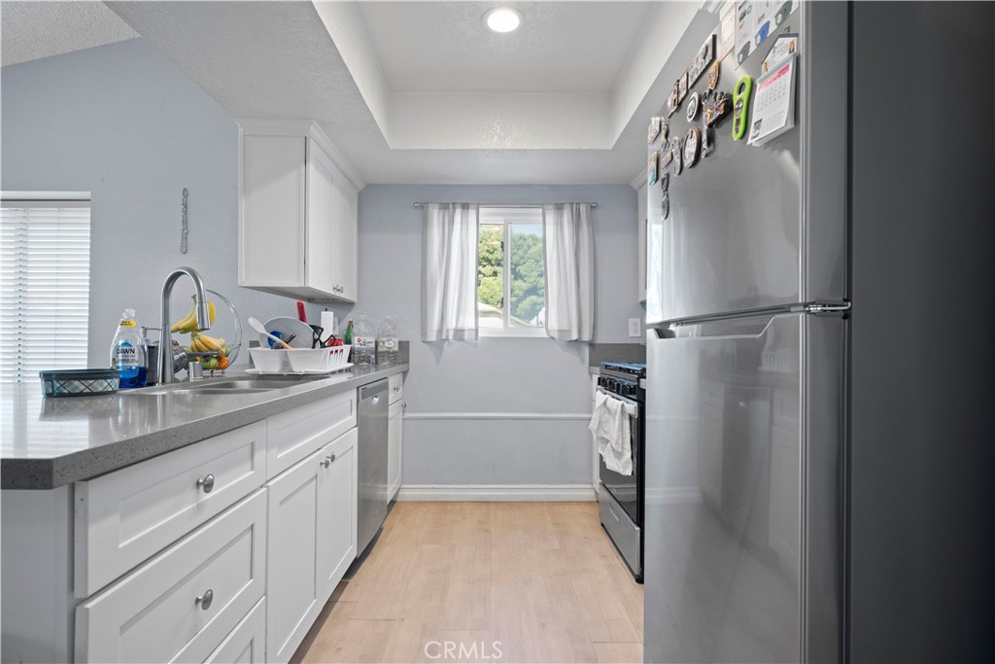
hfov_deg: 90.0
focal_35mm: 18
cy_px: 332
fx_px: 498
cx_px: 498
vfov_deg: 67.4
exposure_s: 1/2.5
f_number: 7.1
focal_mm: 18
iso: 250
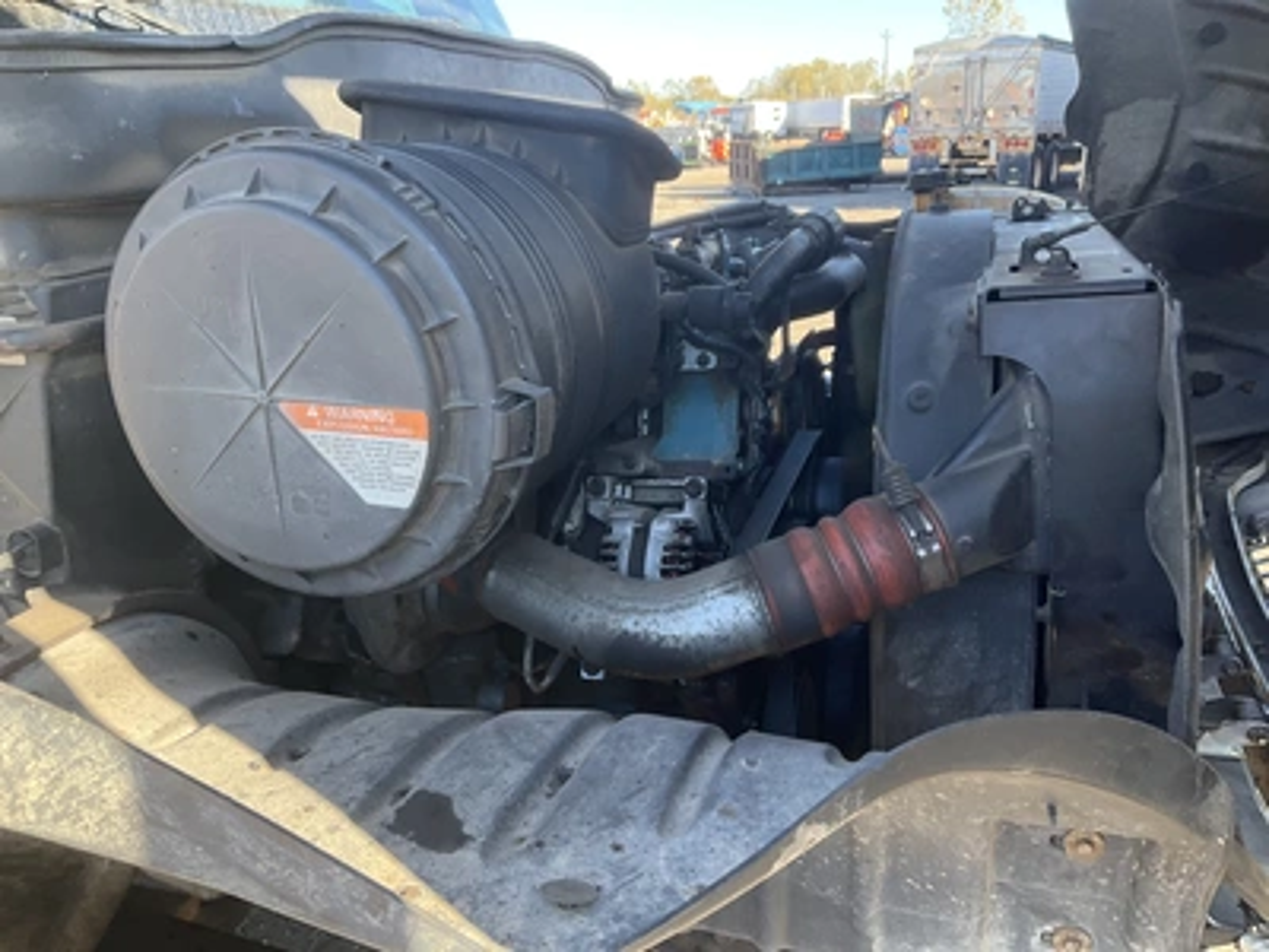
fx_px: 1063
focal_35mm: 29
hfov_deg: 61.7
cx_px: 634
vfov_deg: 48.2
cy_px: 476
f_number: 1.8
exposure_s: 1/134
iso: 32
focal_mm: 3
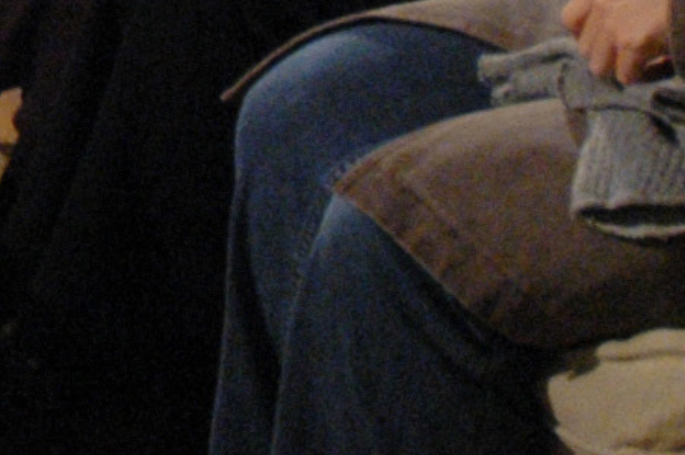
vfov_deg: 6.1
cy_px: -450
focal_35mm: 219
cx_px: -603
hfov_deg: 9.0
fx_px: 4163
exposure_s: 1/50
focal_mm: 22
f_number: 3.8
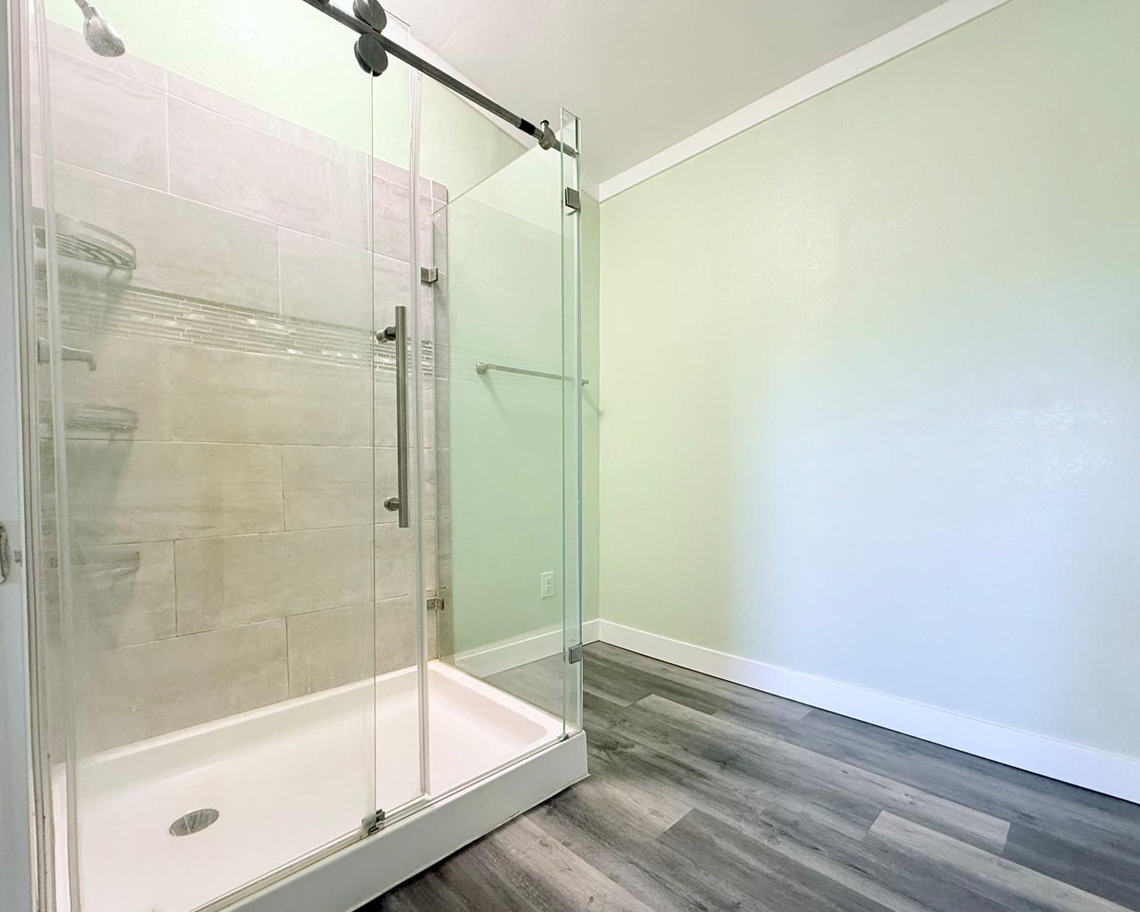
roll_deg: +0.0
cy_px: 486
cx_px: 594
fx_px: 540
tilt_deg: -2.0
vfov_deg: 80.3
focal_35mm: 16
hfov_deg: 93.1
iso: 200
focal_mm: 2.22
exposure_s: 1/60
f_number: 2.2
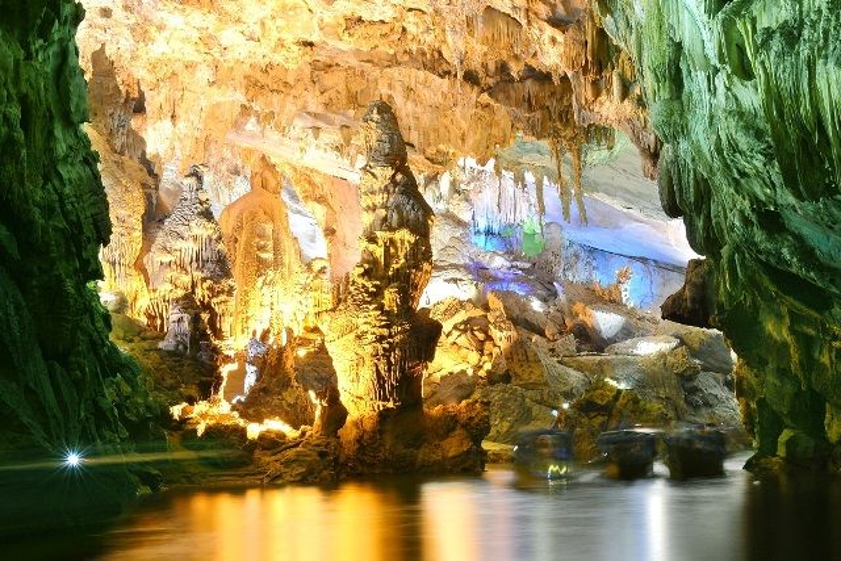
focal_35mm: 58
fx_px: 1355
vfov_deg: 23.4
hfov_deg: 34.5
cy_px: 280
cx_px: 420
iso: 320
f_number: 22
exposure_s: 25
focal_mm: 58
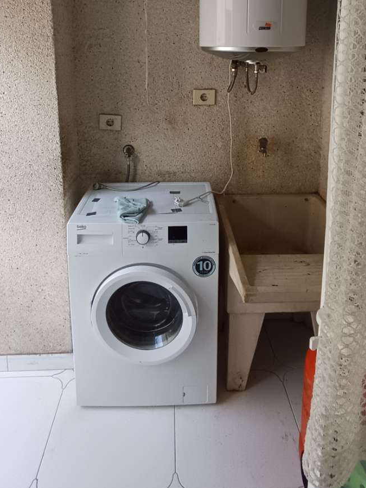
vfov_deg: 62.4
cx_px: 185
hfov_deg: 53.1
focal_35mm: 26
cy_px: 107
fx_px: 366
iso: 232
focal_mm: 1.65
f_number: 2.2
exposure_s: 1/100
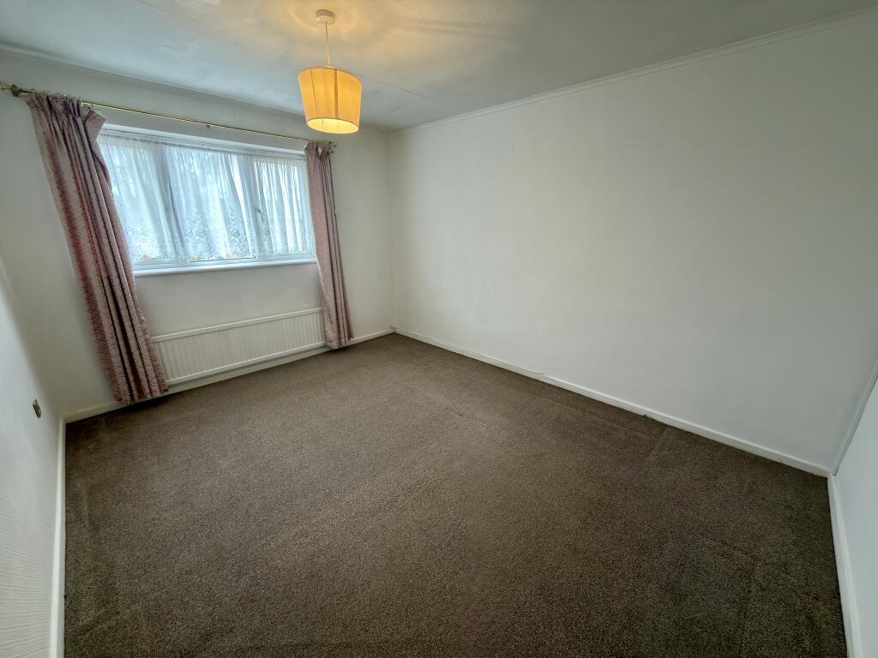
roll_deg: +0.4
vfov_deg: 85.7
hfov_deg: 102.1
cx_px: 439
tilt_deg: -17.0
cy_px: 329
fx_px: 355
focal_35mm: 14
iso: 50
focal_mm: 2.22
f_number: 2.2
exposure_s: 1/33
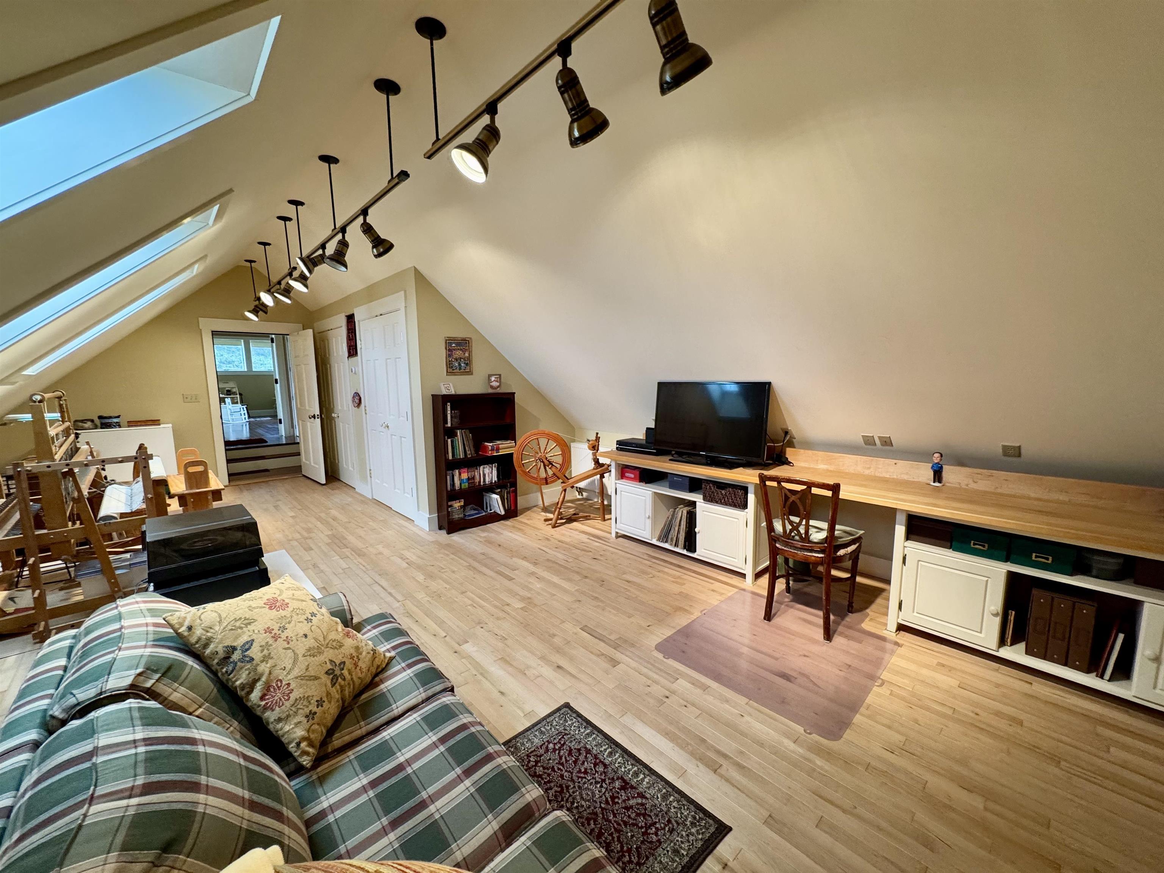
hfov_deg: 102.1
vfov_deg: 85.7
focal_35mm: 14
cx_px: 582
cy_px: 436
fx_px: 471
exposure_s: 1/120
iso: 200
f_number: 2.2
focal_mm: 2.22
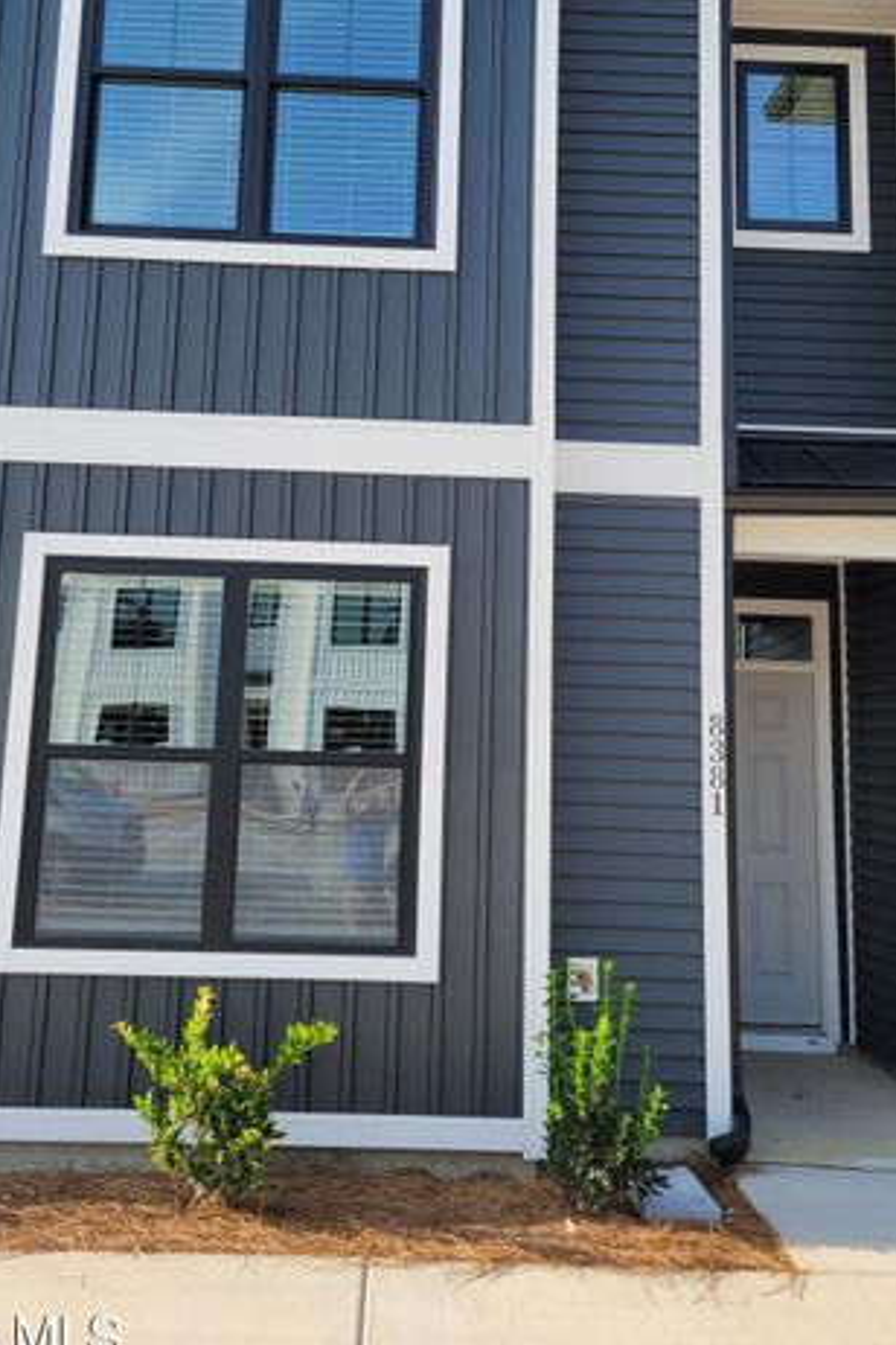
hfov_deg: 34.2
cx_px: 436
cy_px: 456
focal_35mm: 39
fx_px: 1456
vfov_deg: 48.8
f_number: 1.8
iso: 40
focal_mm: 5.4
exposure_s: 1/929
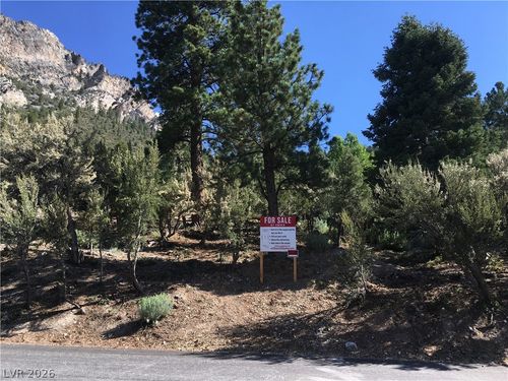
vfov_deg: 48.2
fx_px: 426
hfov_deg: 61.7
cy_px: 190
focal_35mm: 29
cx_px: 254
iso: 25
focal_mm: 4.15
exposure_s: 1/657
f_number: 2.2
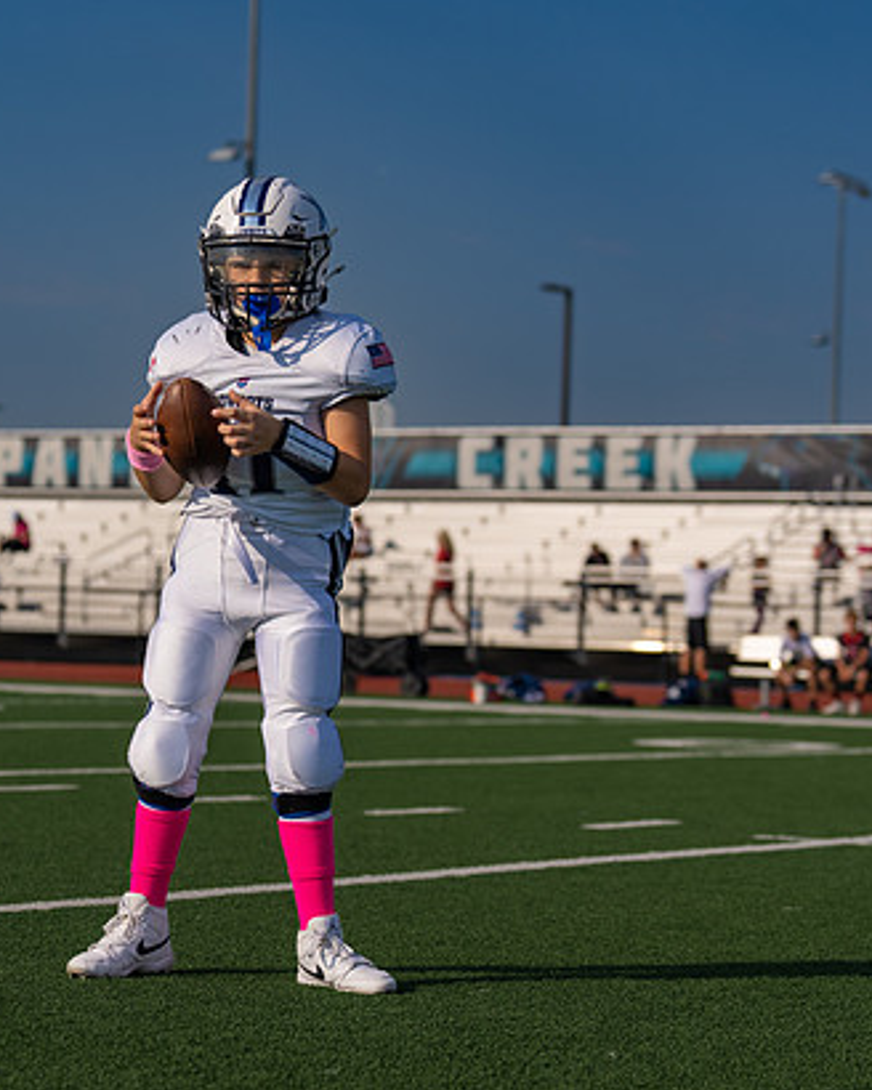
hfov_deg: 14.1
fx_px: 3516
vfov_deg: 17.6
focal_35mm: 109
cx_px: 253
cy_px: 568
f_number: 3.2
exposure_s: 1/4000
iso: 100
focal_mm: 70
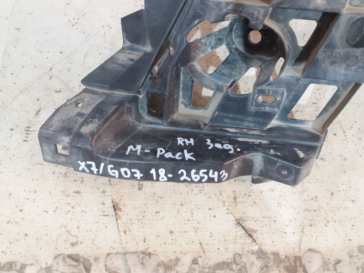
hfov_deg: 63.4
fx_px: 294
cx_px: 182
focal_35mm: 28
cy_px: 136
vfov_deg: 49.7
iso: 250
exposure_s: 1/17
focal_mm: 3.7
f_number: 1.9
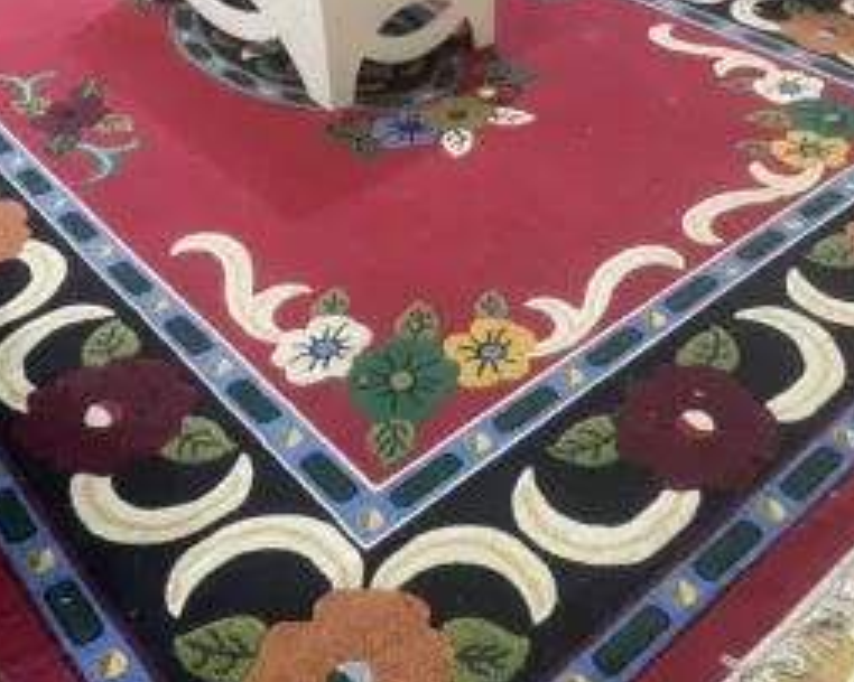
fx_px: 1011
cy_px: 232
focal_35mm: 40
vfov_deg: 37.0
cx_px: 477
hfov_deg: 45.7
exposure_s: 1/50
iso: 500
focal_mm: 4.25
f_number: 1.8
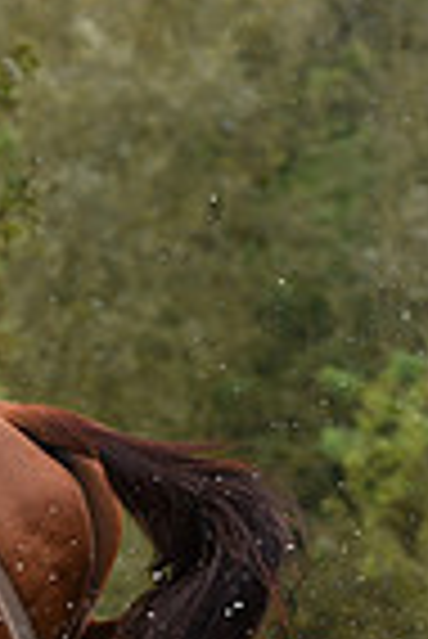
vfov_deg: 4.6
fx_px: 7987
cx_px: -451
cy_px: 738
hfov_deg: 3.0
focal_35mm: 449
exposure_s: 1/1250
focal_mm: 110
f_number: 4.5
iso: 1000
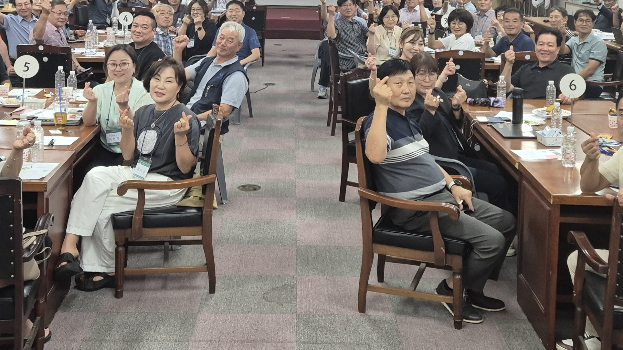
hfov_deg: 39.9
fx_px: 859
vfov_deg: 22.5
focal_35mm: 52
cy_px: 38
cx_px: 305
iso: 250
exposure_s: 1/120
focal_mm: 5.4
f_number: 1.8
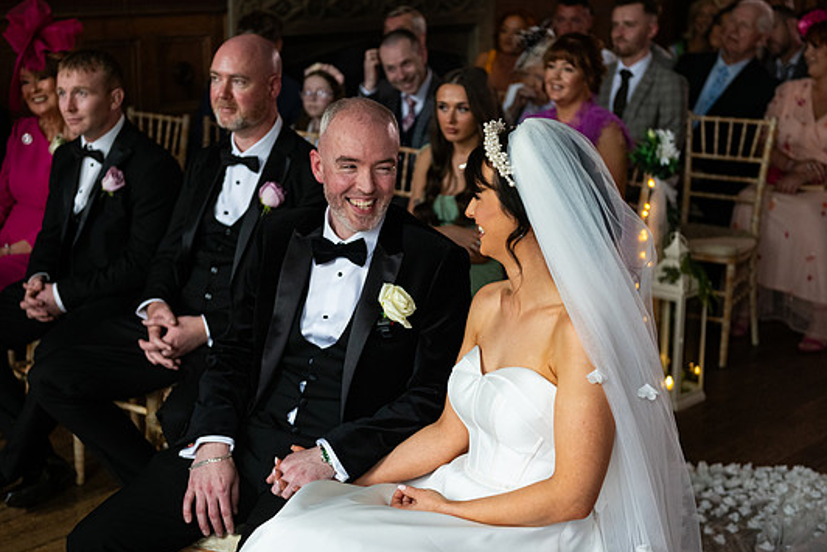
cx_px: 387
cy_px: 262
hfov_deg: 32.9
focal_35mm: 61
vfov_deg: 22.3
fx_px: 1402
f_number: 3.5
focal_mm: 56
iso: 800
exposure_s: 1/160
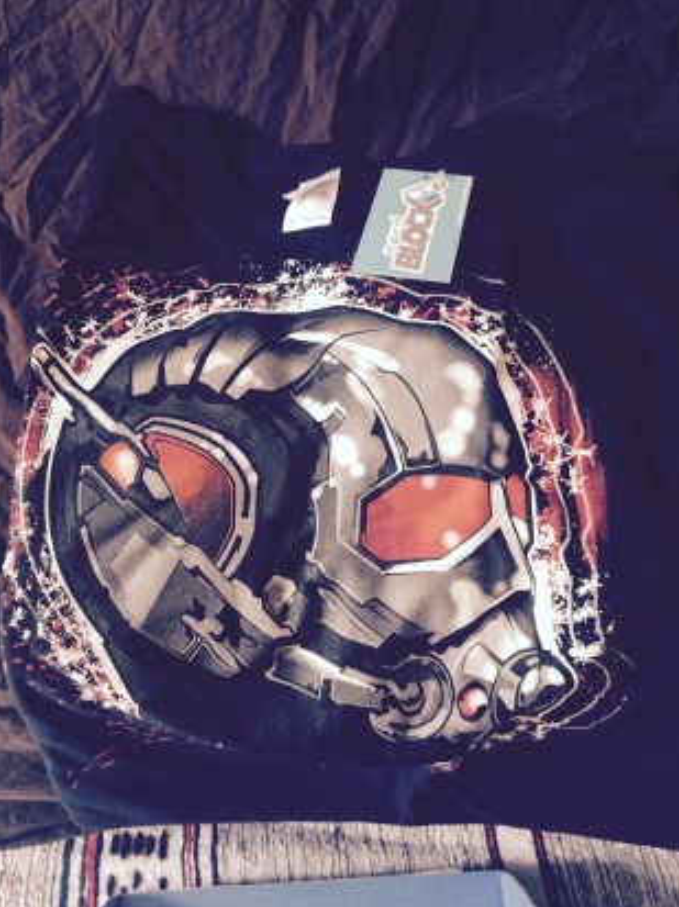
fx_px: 786
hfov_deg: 46.7
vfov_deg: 60.0
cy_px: 449
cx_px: 343
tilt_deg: -53.2
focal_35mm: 30
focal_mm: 4.15
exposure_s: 1/30
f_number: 2.2
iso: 64
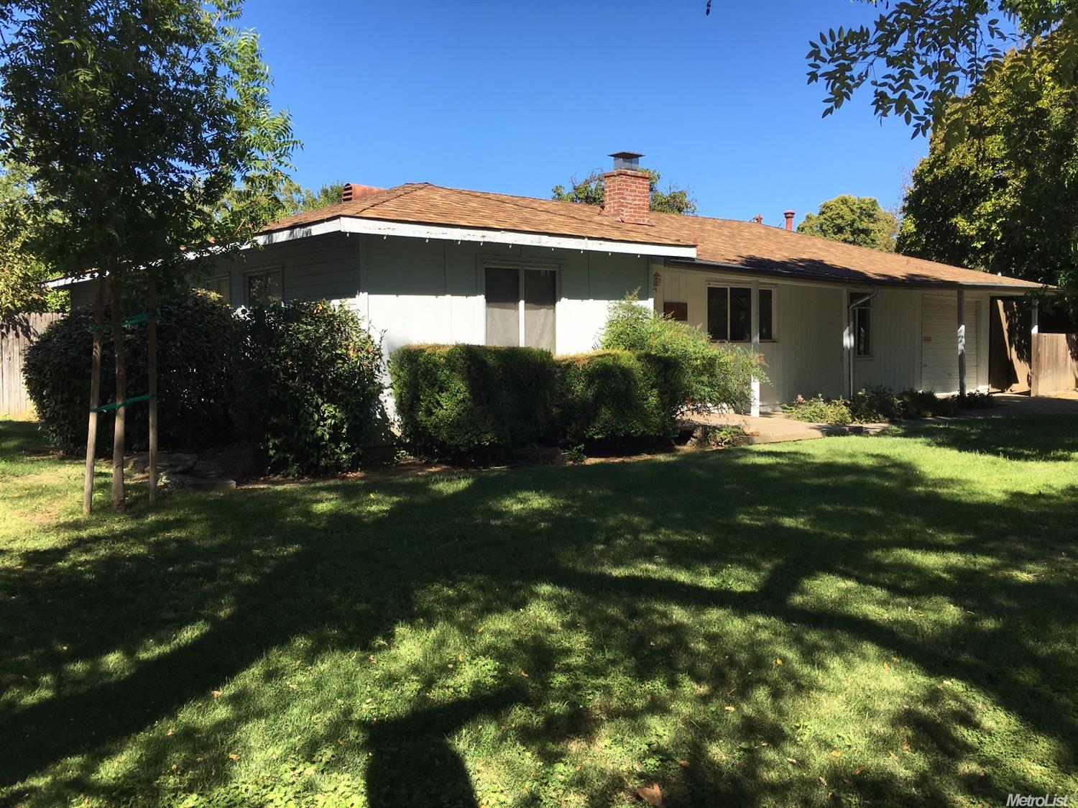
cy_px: 404
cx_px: 539
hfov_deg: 61.7
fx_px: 903
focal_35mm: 29
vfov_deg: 48.2
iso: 25
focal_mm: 4.15
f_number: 2.2
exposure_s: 1/999
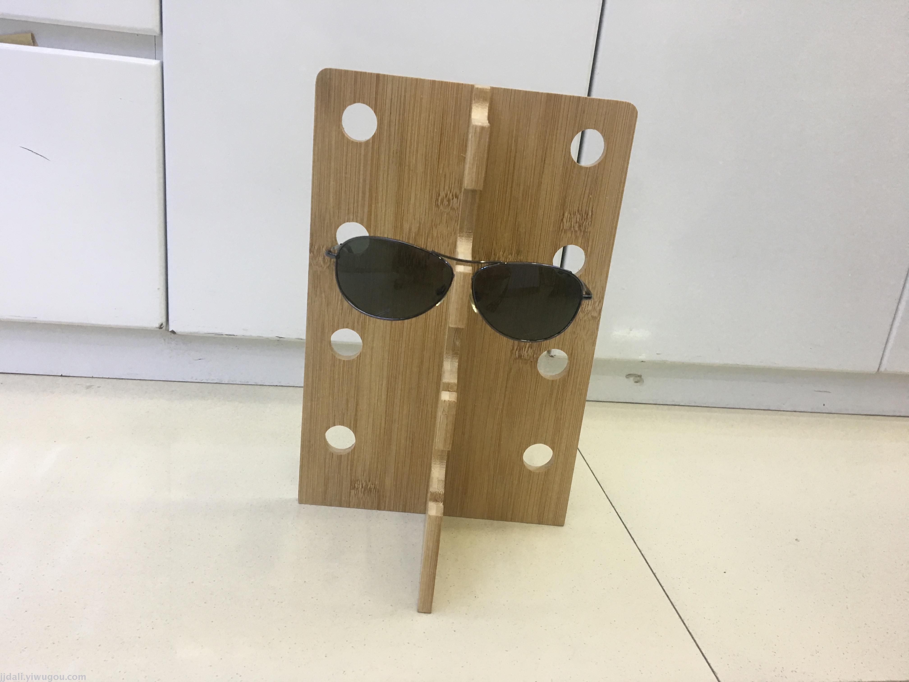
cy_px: 341
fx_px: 762
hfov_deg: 61.7
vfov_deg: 48.2
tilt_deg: -18.2
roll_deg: -7.0
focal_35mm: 29
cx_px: 454
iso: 64
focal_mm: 4.15
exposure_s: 1/33
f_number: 2.2
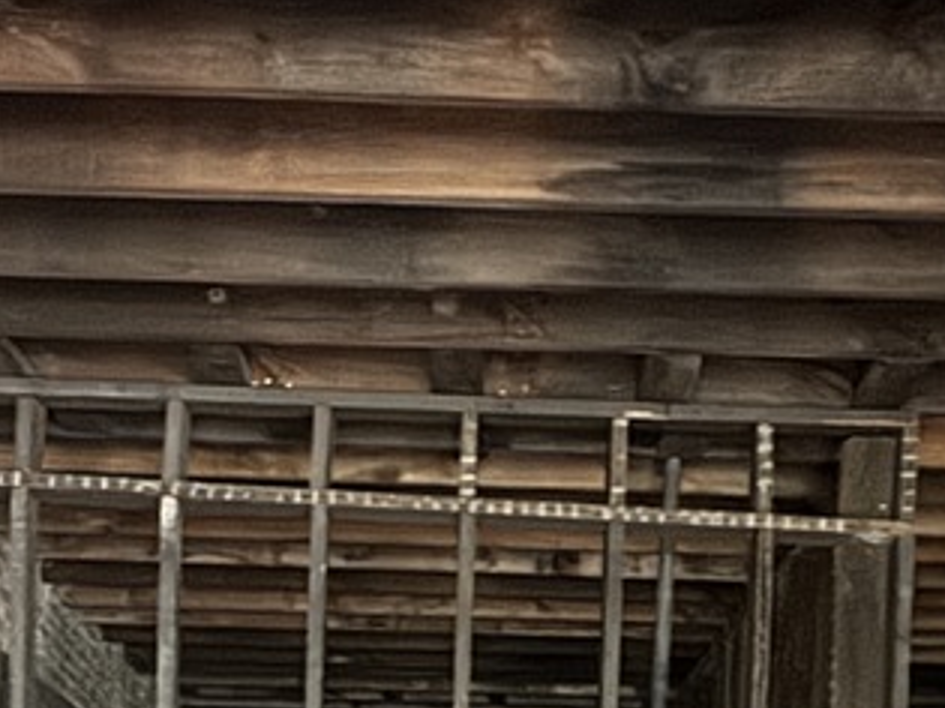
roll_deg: -2.2
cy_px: 1125
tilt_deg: -4.3
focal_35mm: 64
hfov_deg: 30.3
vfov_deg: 19.4
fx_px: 1747
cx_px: 444
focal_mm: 2.22
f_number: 2.2
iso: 640
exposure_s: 1/11
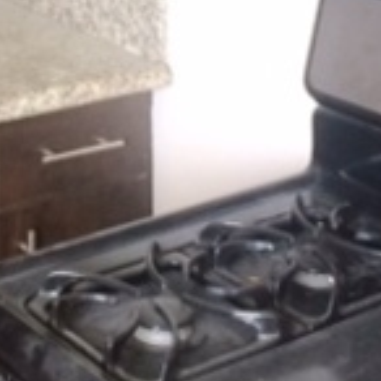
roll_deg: +1.5
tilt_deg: -10.3
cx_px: 48
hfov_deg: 14.8
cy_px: -123
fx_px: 1457
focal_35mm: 117
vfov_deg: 14.3
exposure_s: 1/30
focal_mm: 4.15
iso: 40
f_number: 2.2
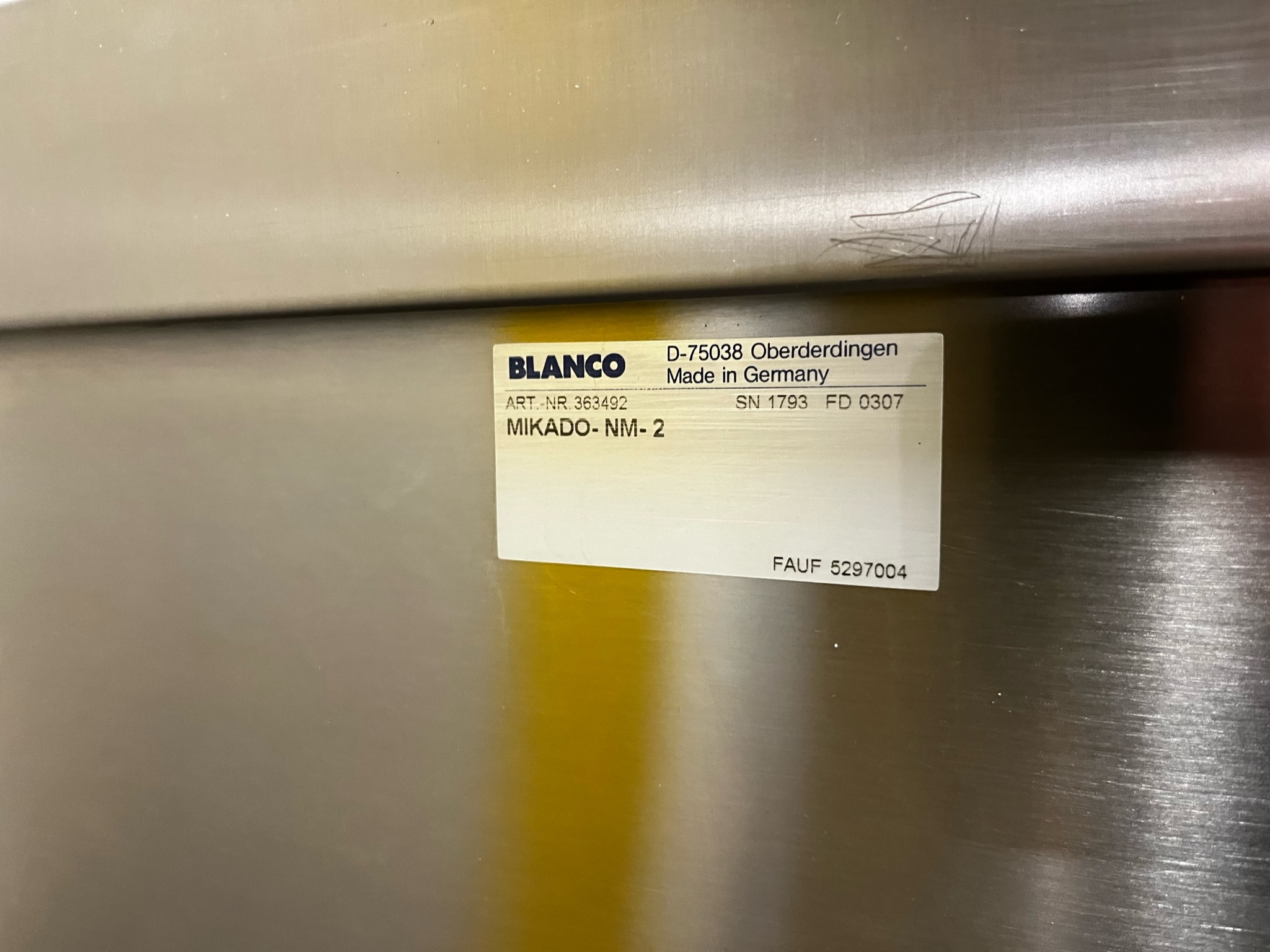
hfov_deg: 67.3
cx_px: 635
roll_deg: +3.6
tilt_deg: -5.9
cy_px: 476
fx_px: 954
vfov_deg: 53.0
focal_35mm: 26
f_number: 1.6
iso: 320
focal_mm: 5.1
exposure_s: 1/50
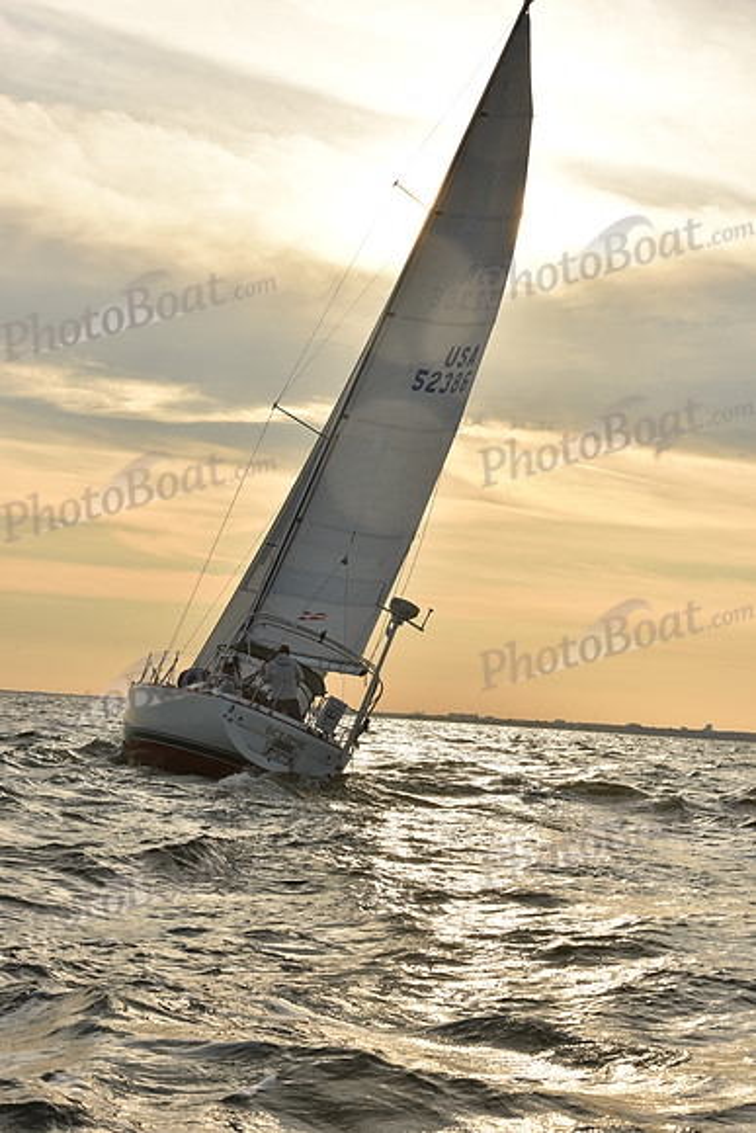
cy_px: 566
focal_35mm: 70
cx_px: 378
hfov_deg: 19.5
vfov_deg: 28.8
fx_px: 2204
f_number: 14
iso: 250
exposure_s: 1/400
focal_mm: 70
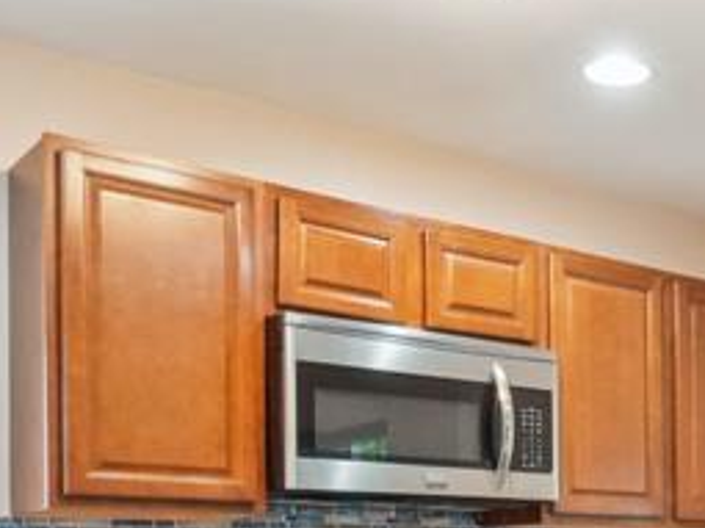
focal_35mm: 58
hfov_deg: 30.8
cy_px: 614
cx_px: 705
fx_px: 1181
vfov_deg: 23.3
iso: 1250
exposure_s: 1/30
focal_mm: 10
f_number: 8
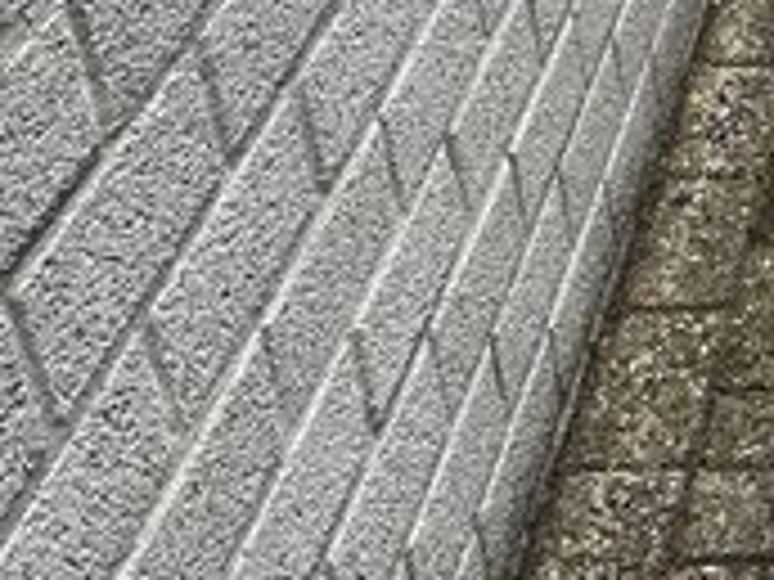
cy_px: -270
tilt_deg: -24.1
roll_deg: +1.5
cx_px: 1318
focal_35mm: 97
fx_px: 2169
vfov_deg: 14.3
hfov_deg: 17.2
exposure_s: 1/143
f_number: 1.6
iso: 32
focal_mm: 5.1
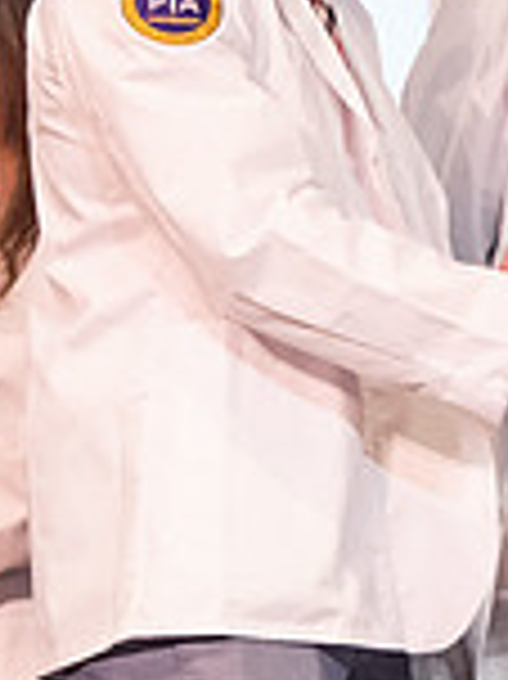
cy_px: 88
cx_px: 517
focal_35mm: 443
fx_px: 8680
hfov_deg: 3.3
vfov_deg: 4.5
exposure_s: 1/200
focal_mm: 120
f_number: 3.2
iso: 4000
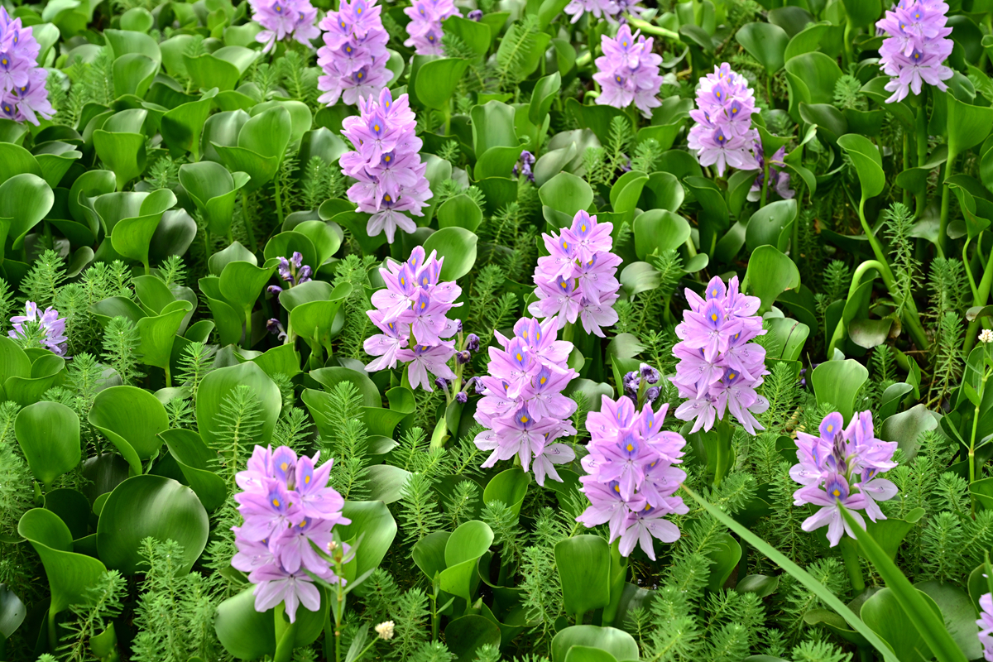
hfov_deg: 28.8
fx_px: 1931
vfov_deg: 19.5
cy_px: 331
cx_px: 496
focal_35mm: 70
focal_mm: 70
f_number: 8
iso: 500
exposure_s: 1/320
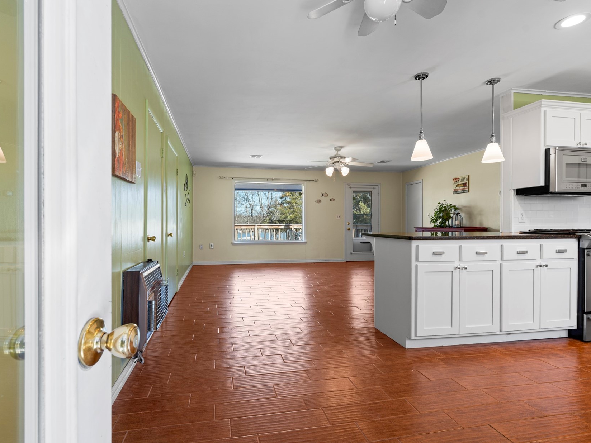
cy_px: 225
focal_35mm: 19
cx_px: 275
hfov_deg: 84.5
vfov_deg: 68.7
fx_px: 324
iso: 160
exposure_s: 1/6
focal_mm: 16
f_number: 8
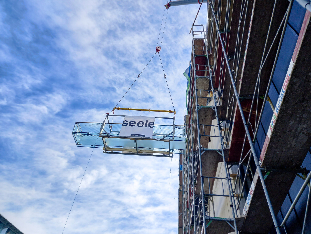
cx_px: 156
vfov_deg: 54.9
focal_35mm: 25
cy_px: 117
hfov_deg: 69.4
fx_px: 225
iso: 25
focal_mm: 4.6
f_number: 2
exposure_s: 1/606
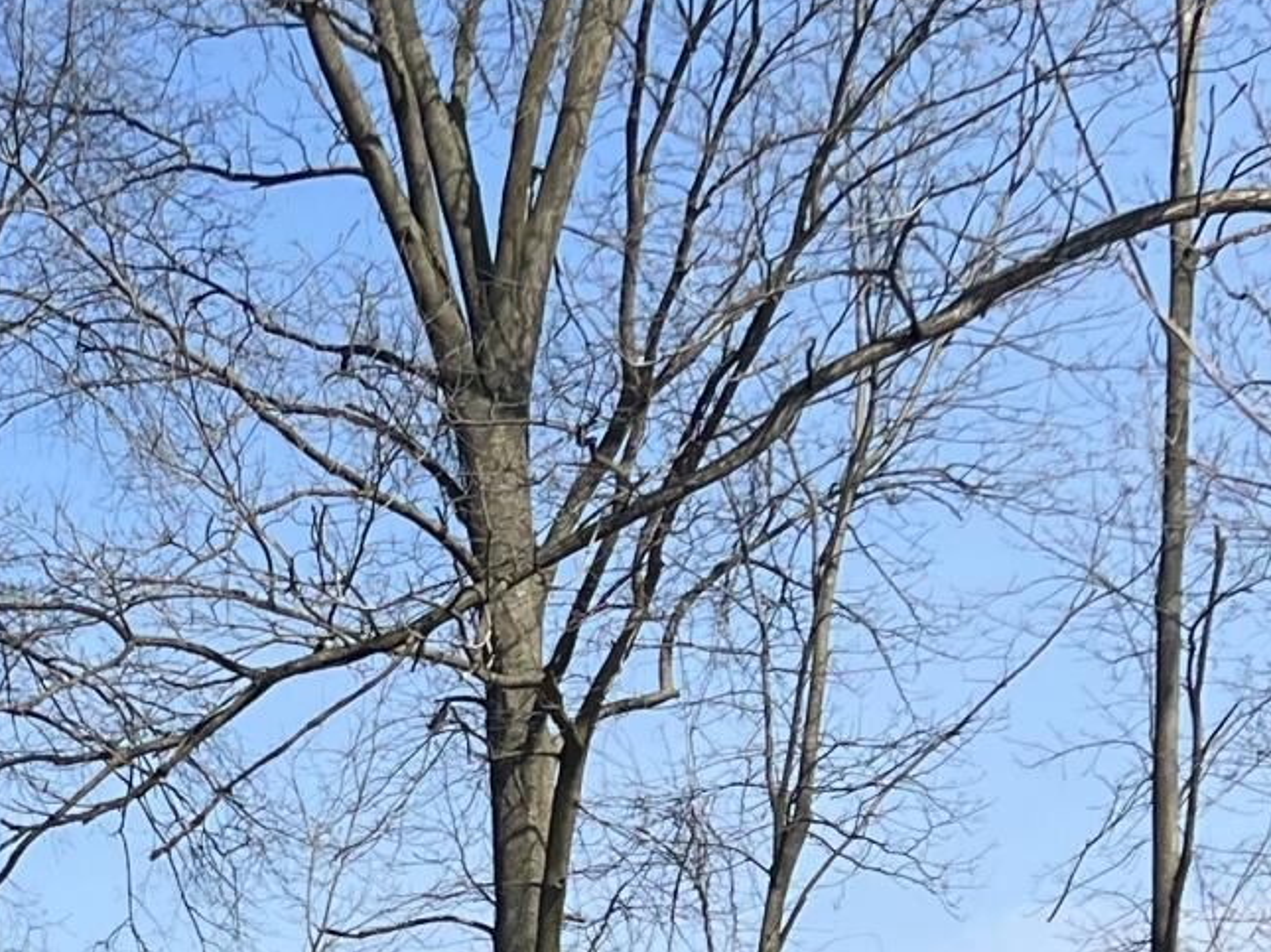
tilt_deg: +3.7
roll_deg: +1.3
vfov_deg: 11.7
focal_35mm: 121
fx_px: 4440
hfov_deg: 15.8
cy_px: 1468
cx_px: -152
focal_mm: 5.7
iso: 50
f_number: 1.5
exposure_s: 1/3831
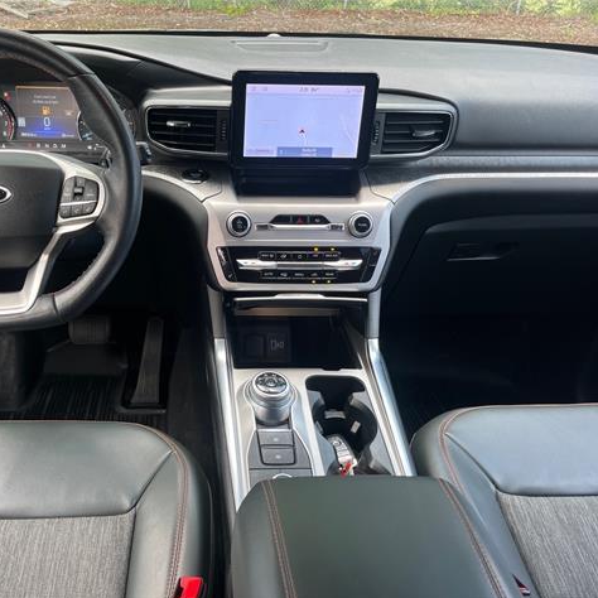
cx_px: 217
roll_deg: +0.0
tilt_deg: -31.2
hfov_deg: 51.9
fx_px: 606
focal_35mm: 31
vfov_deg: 52.5
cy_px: 302
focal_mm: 5.1
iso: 64
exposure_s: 1/121
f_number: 1.6
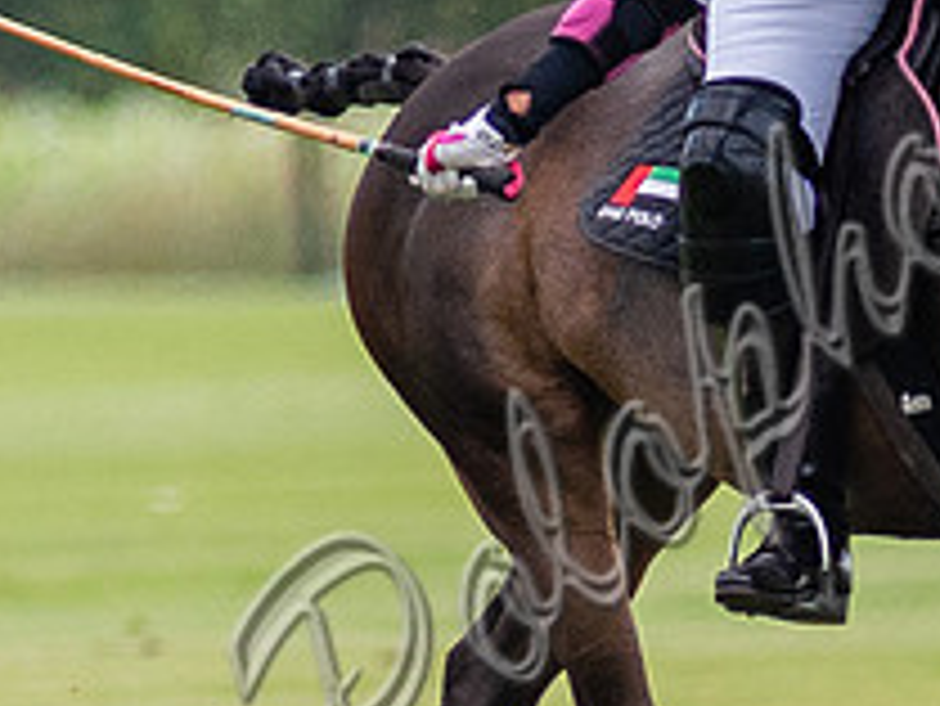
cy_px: 662
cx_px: 1326
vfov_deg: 0.5
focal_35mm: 3268
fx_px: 88794
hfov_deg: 0.6
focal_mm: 300
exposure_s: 1/5000
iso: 400
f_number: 2.8
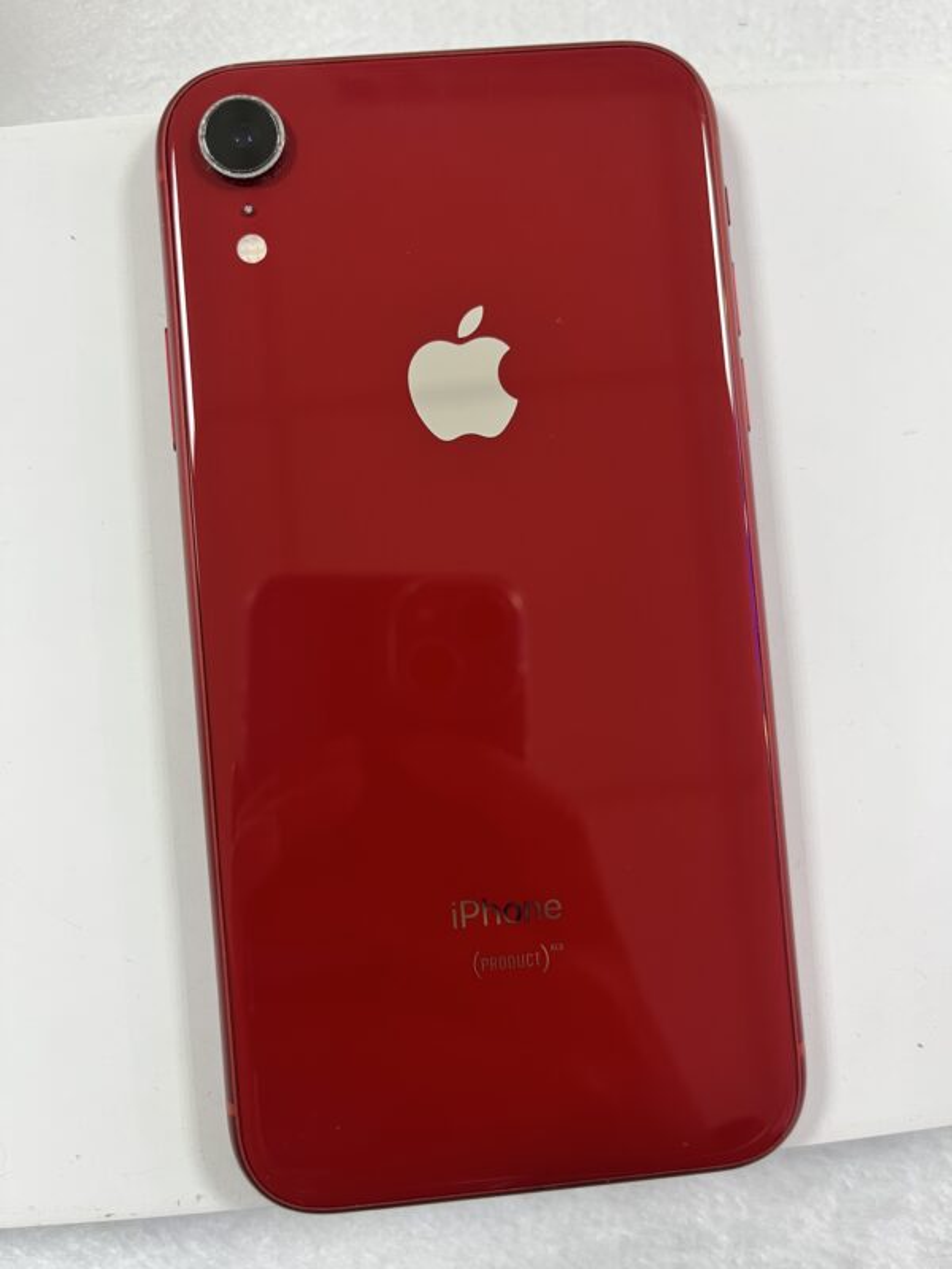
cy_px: 634
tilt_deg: -88.0
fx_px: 953
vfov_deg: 67.3
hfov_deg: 53.1
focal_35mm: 26
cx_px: 476
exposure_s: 1/60
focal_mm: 5.1
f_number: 1.6
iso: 100
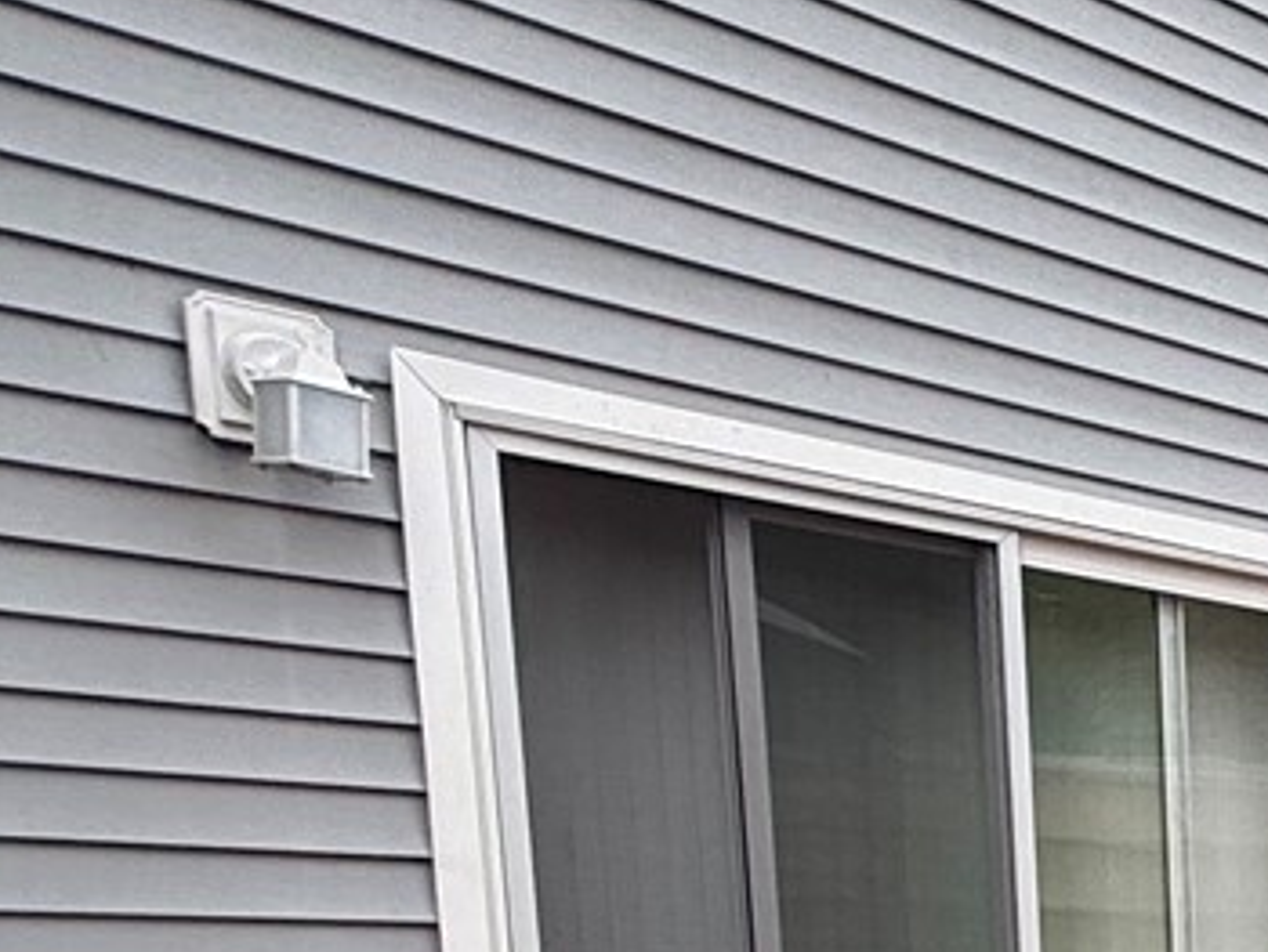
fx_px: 2346
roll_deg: -1.9
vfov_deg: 20.5
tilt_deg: -8.1
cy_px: 1318
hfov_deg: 20.2
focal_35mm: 64
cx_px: 2366
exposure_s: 1/535
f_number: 2.2
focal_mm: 2.22
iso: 50
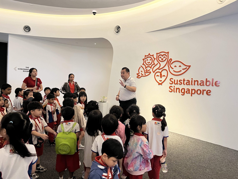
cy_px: 90
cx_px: 119
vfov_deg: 53.1
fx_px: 179
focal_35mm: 26
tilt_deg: -3.6
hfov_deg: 67.3
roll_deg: -2.0
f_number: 1.6
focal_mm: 5.1
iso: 400
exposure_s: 1/58
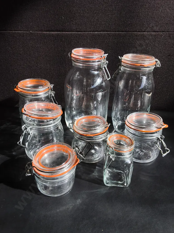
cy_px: 116
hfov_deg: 51.4
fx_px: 181
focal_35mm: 27
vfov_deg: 65.3
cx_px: 87
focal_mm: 2.87
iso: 32
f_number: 2
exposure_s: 1/962
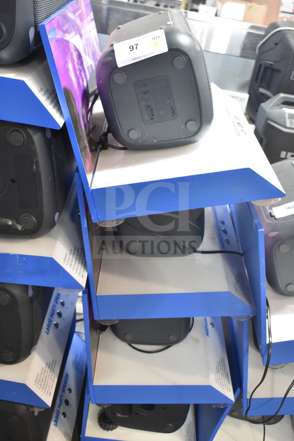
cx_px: 147
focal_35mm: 38
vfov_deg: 51.3
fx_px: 459
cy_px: 220
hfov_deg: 35.5
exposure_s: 1/40
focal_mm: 25
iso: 900
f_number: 4
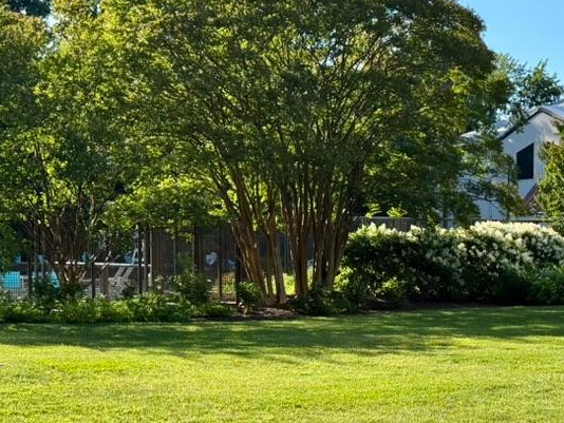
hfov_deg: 21.1
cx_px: 426
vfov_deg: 15.9
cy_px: 360
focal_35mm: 92
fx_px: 1500
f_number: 1.78
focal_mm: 6.76
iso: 64
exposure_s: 1/2110
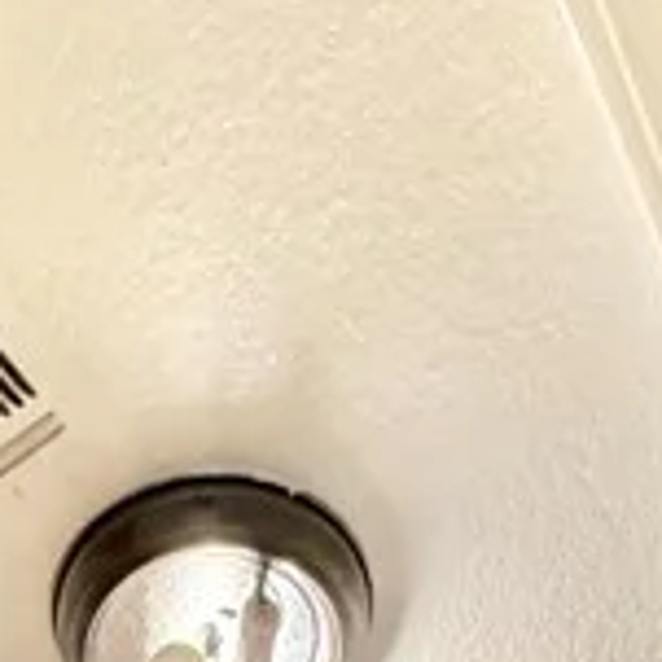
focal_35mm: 84
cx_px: 153
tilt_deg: +1.6
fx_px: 1817
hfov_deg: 20.5
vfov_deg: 10.4
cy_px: 2166
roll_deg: +1.3
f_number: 2.2
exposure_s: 1/60
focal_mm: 2.22
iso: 200
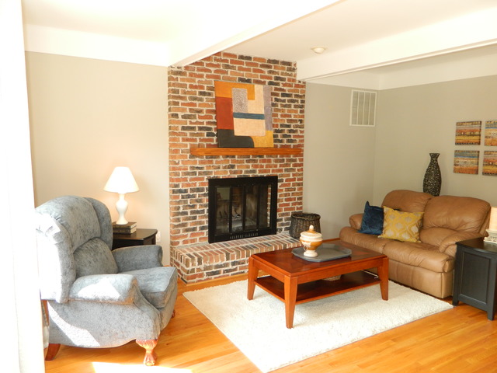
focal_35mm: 25
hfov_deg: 69.4
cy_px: 186
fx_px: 359
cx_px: 248
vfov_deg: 54.9
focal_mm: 4.5
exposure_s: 1/30
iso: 160
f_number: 3.1
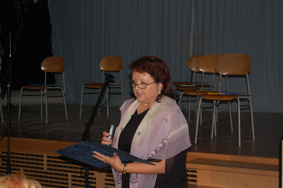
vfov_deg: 16.5
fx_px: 648
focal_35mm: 82
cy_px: 94
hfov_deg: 24.6
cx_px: 142
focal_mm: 55
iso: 400
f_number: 5.6
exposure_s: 1/60
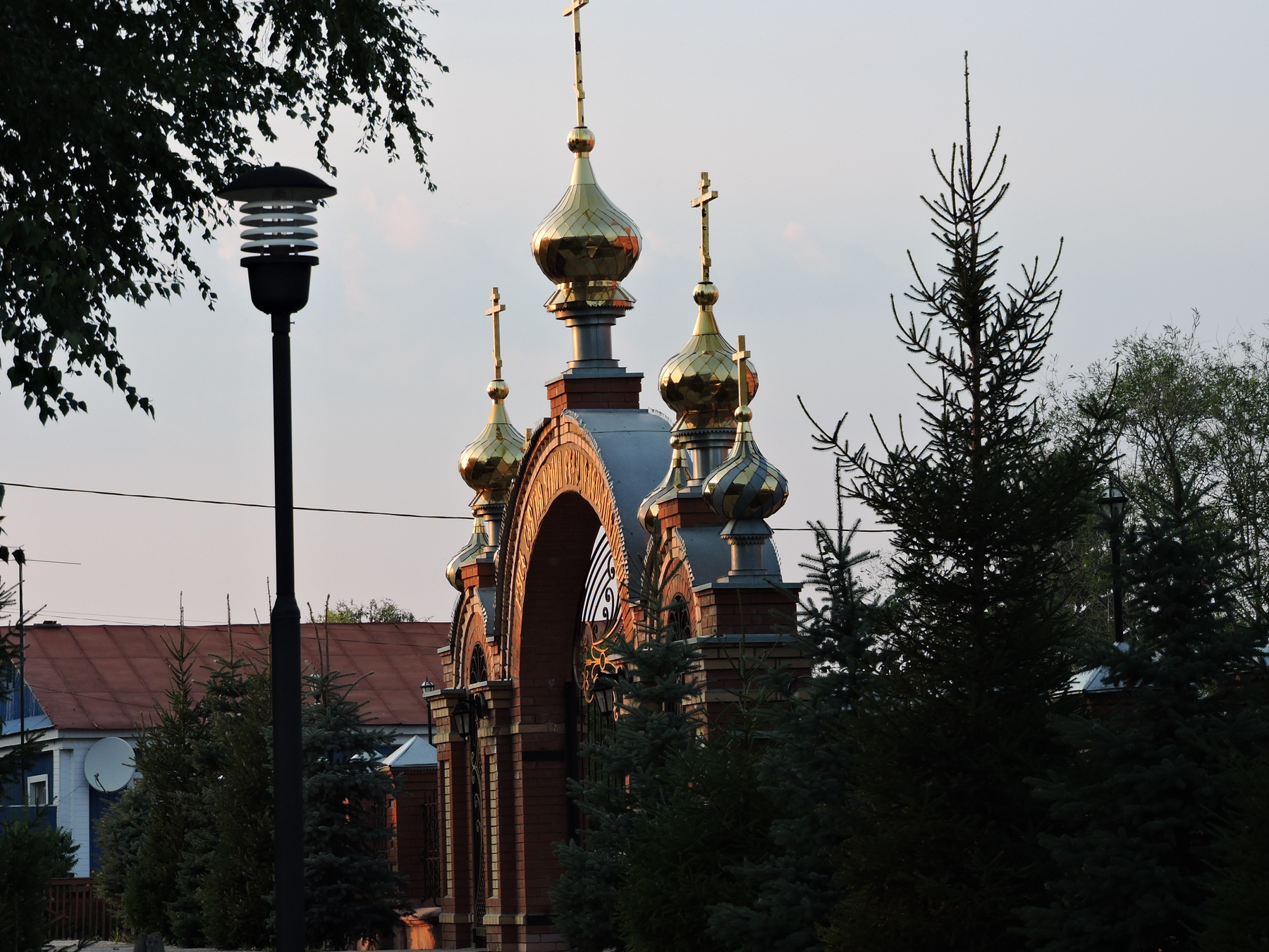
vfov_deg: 10.2
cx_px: 634
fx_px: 5316
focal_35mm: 145
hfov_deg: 13.6
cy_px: 476
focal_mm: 25.9
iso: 100
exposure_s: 1/125
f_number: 4.4
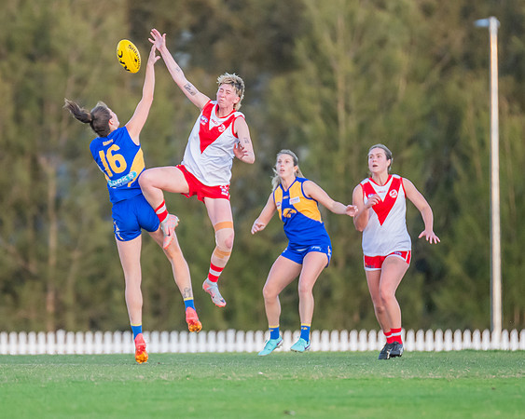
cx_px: 198
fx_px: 10595
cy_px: 159
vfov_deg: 2.3
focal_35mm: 682
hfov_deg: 2.8
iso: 1100
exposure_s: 1/1250
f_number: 2.8
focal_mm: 300
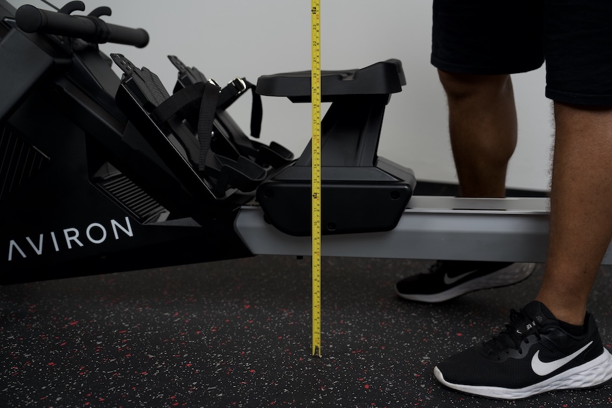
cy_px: 204
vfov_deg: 30.5
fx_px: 748
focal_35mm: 44
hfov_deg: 44.5
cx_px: 313
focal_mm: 43
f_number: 2.8
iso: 800
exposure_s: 1/320
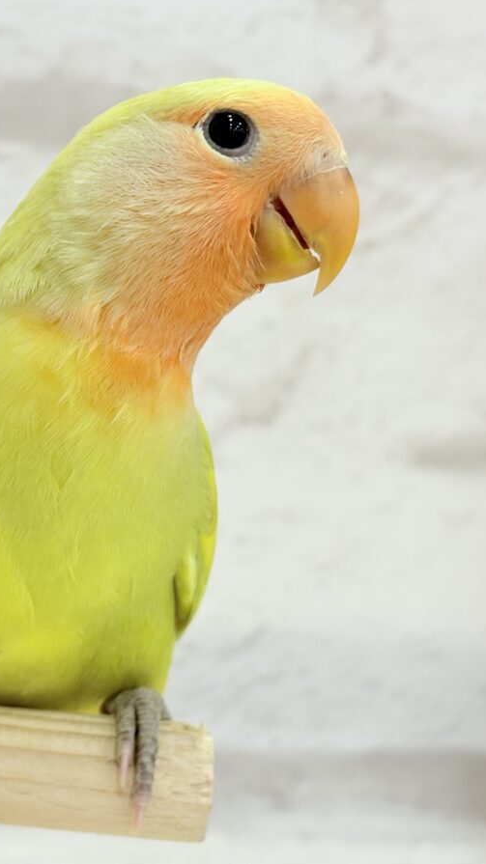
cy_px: 432
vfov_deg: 27.9
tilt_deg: -2.1
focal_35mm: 76
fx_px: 1742
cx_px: 43
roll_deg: -2.5
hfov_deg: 15.7
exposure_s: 1/50
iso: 32
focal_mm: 5.96
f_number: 1.6
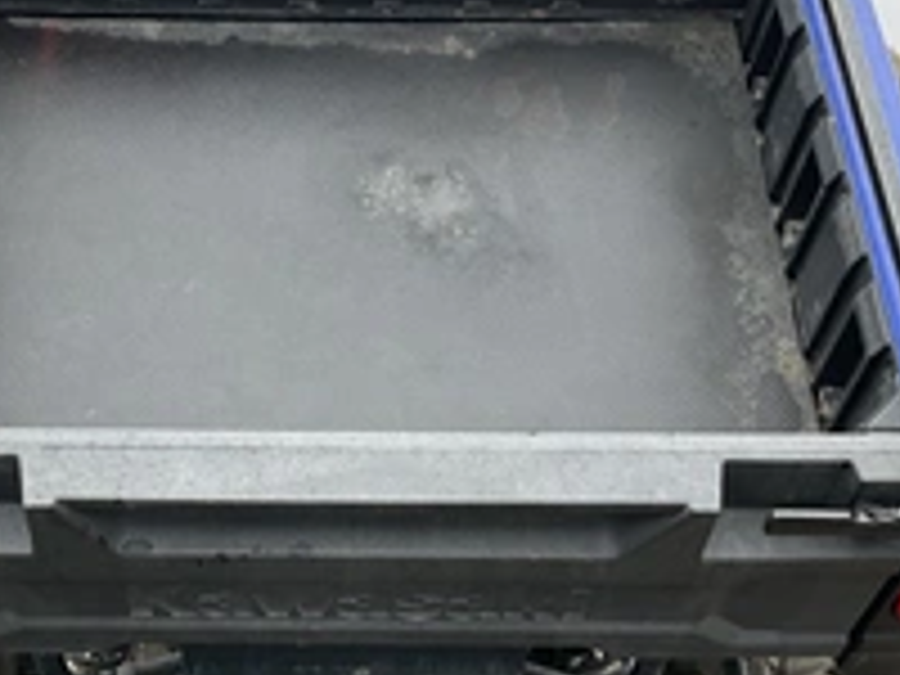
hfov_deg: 32.9
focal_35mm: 58
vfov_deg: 25.2
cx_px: 297
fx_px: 1508
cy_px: 414
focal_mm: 3
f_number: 1.8
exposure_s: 1/140
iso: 32
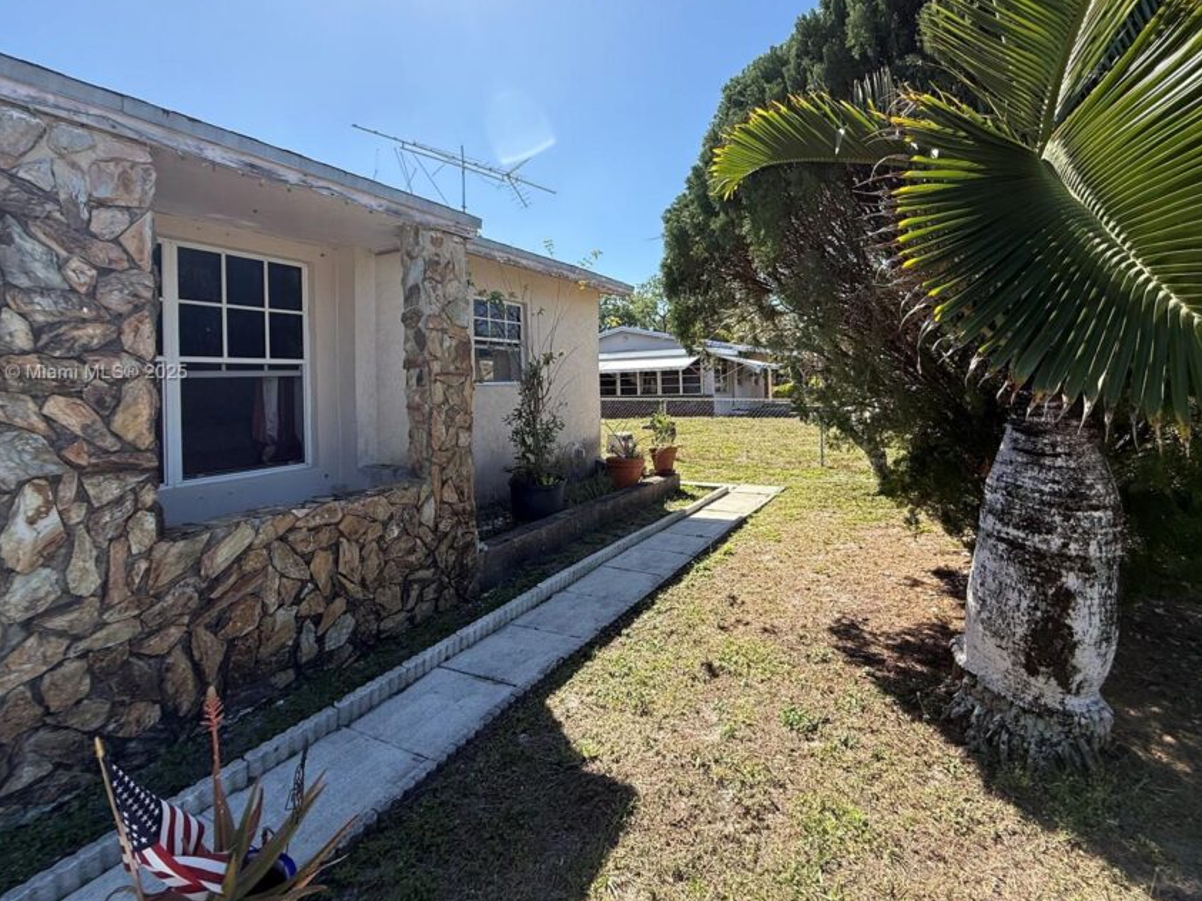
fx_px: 590
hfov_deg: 91.0
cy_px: 374
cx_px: 626
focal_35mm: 17
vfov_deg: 74.1
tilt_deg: +2.7
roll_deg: +1.9
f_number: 2.2
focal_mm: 2.22
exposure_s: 1/1235
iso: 64
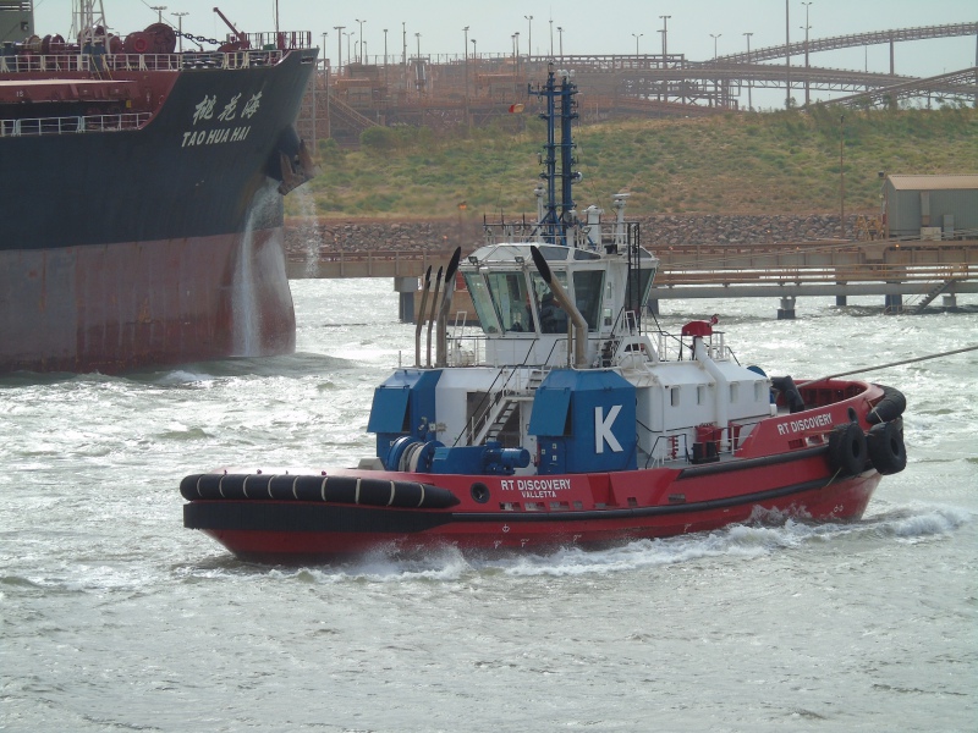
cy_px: 366
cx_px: 489
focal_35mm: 243
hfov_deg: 8.1
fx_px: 6865
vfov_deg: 6.1
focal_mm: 43
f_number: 4.8
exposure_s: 1/500
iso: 80
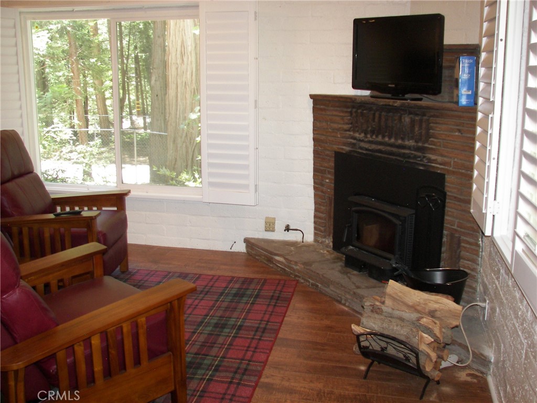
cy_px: 202
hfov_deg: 51.4
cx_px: 268
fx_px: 558
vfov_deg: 39.7
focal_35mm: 36
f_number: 2.8
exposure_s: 1/30
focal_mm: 6
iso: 100
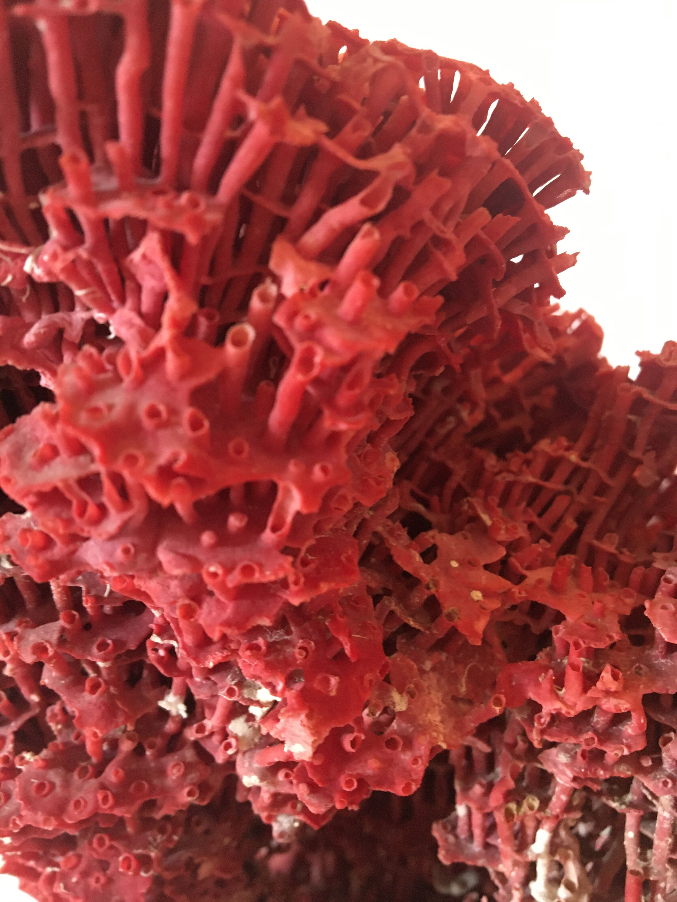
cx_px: 338
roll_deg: +0.0
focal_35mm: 29
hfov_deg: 48.2
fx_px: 756
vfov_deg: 61.7
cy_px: 451
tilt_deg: -14.8
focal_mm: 4.15
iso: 200
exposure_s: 1/20
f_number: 2.2
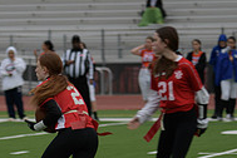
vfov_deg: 3.7
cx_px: 49
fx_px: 2422
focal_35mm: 368
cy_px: 120
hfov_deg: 5.6
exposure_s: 1/200
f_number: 2.8
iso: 80
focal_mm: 120
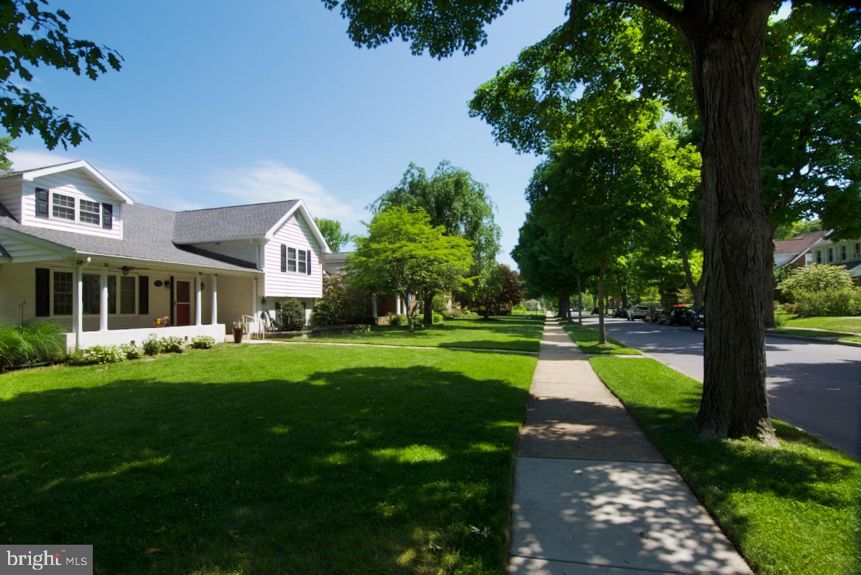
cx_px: 430
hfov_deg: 104.2
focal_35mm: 14
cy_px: 288
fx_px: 335
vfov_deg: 81.2
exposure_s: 1/800
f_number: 14
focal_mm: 14
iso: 800
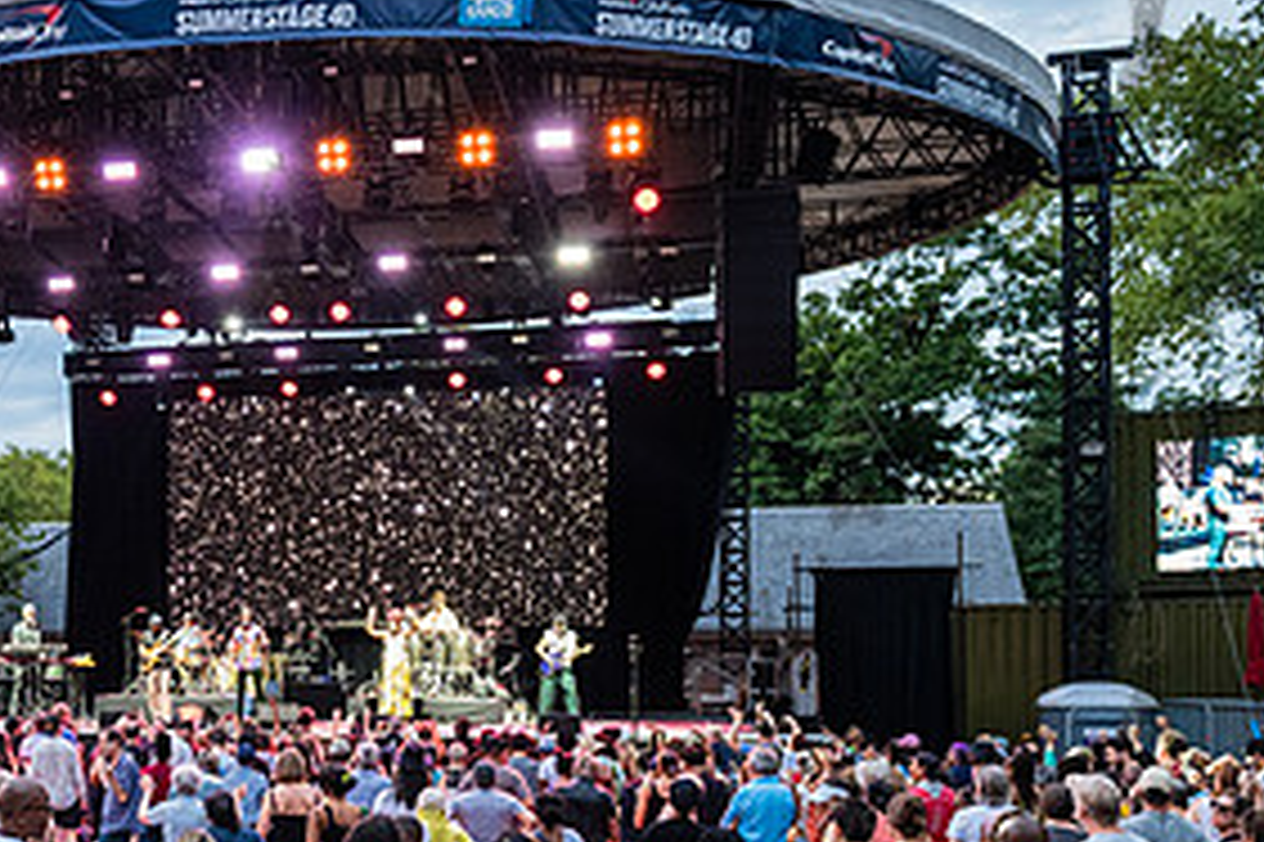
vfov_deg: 26.5
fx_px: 1754
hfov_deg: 38.3
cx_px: 274
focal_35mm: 50
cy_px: 664
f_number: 4
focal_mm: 24
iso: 3200
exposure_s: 1/200
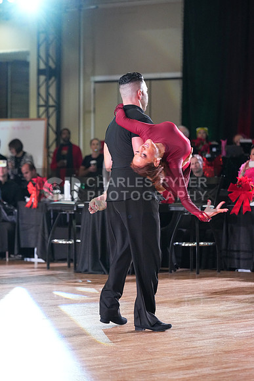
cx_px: 127
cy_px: 190
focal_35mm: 149
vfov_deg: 13.8
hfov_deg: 9.2
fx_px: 1576
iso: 6400
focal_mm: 149
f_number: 4
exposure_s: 1/400
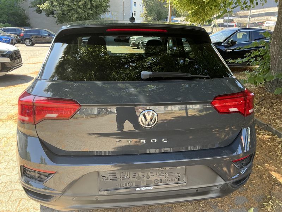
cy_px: 106
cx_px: 141
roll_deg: -1.0
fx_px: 228
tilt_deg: -17.1
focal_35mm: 28
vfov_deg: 49.7
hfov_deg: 63.4
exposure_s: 1/122
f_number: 1.8
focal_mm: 3
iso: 32
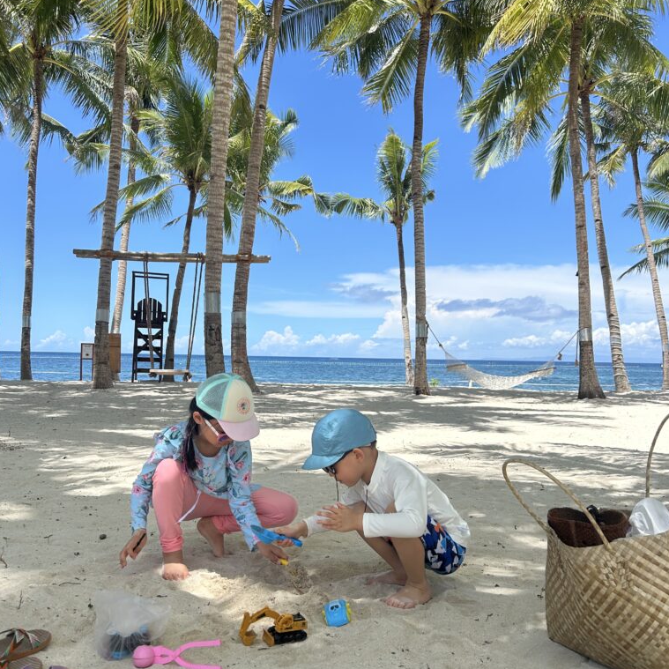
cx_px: 335
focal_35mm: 31
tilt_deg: -1.3
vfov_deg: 52.4
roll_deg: -0.8
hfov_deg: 52.5
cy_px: 368
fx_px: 678
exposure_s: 1/4115
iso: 50
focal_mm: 5.7
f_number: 1.5
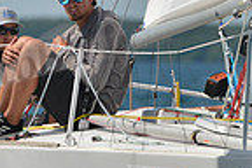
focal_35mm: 1449
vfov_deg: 0.9
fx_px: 10142
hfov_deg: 1.4
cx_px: 264
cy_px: 127
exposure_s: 1/1250
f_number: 7.1
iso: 200
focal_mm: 360
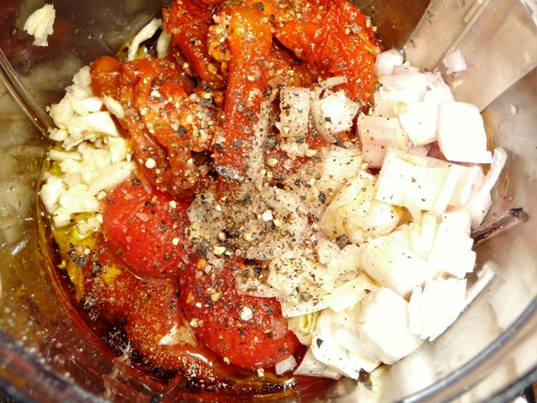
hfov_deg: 34.9
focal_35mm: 55
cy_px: 202
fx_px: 853
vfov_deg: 26.6
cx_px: 268
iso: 100
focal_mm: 9.3
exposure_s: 1/30
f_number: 4.3
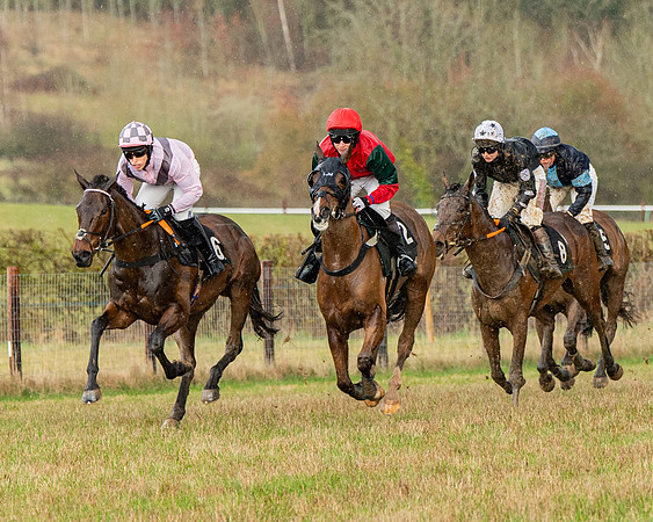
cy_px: 272
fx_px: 7090
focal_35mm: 367
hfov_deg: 5.3
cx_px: 108
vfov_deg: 4.2
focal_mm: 155
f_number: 4
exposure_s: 1/1250
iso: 800
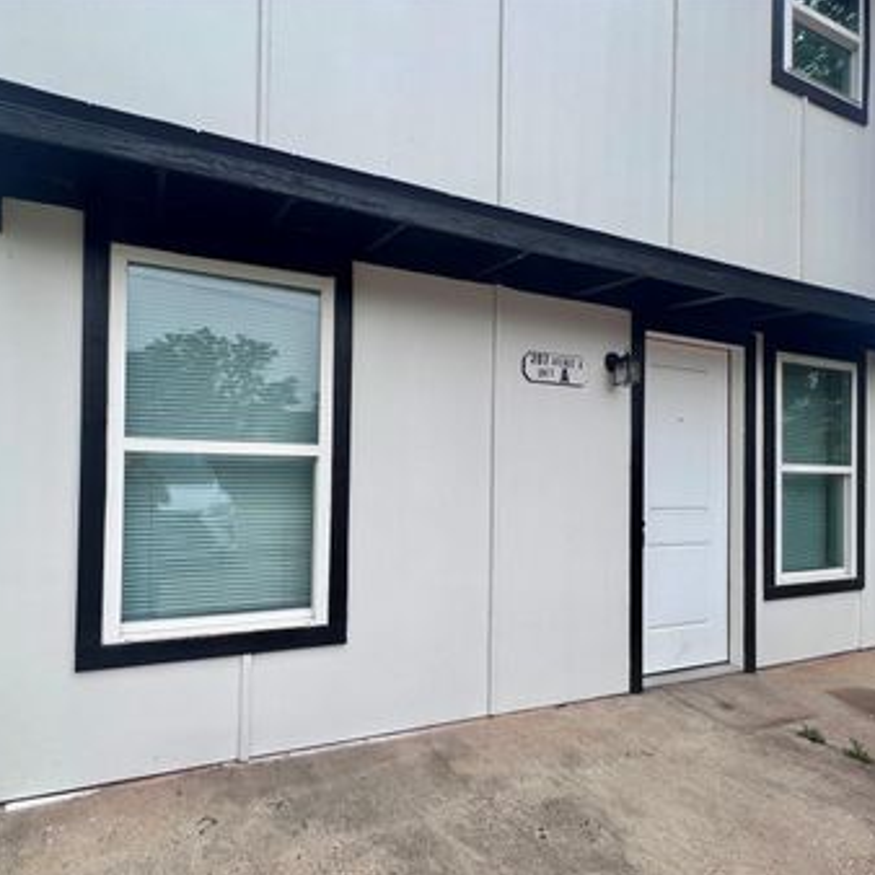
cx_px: 337
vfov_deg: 83.8
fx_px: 486
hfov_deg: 82.6
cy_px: 475
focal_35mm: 17
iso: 32
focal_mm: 1.57
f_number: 1.8
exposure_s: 1/552
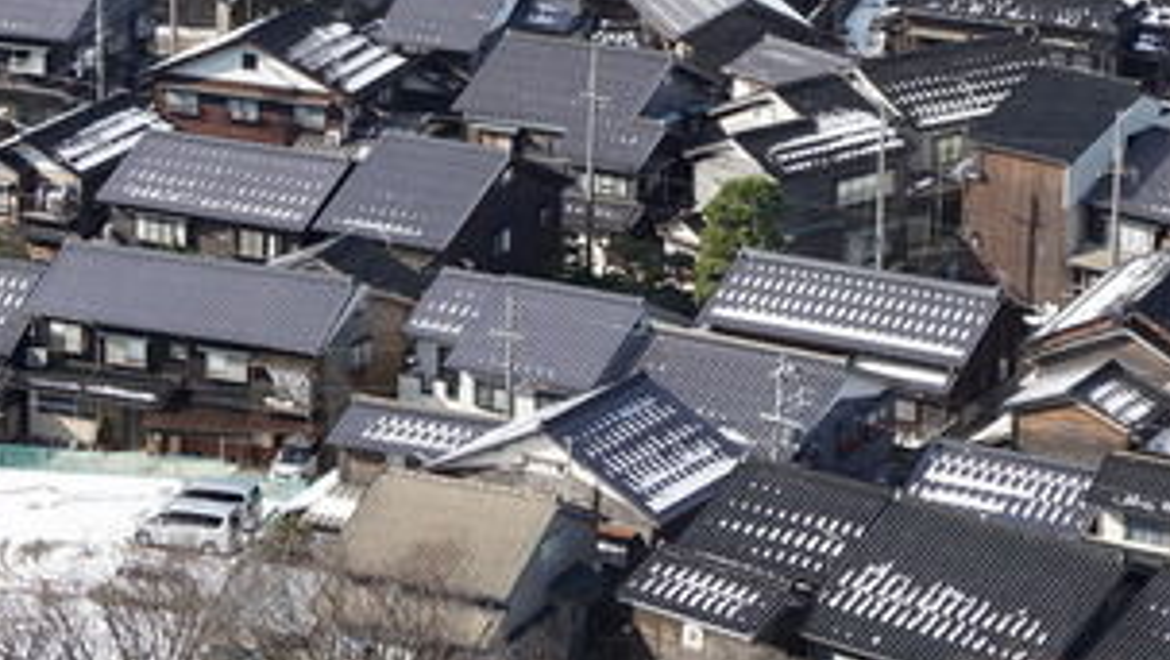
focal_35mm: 135
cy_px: -139
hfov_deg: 15.9
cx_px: 539
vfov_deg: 8.9
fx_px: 4192
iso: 100
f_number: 6.3
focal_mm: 32
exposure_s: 1/250
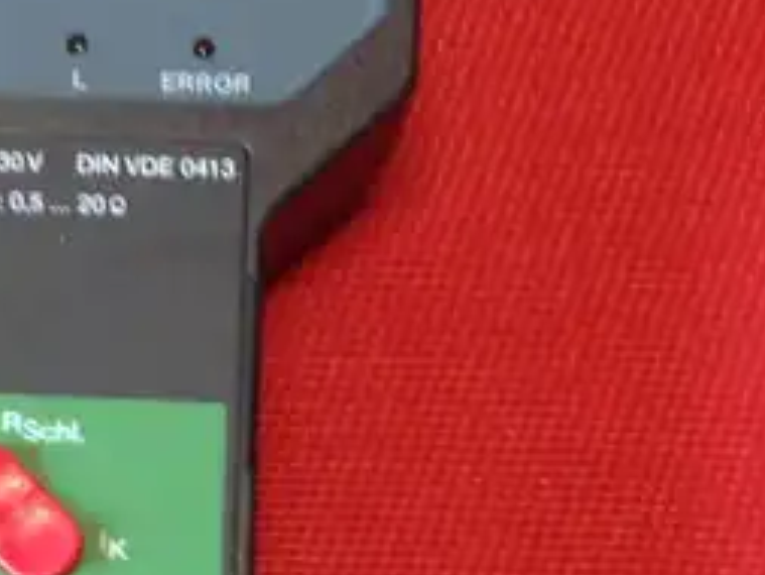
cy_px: 744
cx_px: -266
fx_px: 3051
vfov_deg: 10.5
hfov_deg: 13.7
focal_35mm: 138
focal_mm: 4.28
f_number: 2.4
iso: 125
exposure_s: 1/15
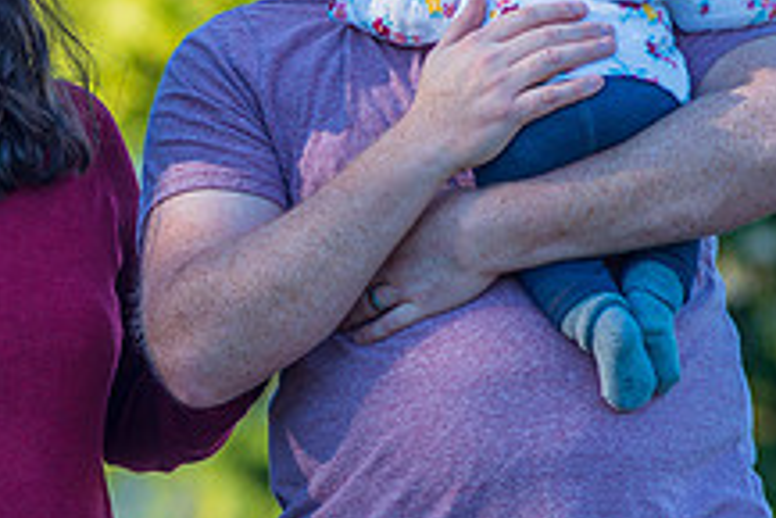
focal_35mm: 361
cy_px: 259
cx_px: 229
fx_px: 7786
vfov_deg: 3.8
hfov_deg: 5.7
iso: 100
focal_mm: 135
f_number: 4
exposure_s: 1/320
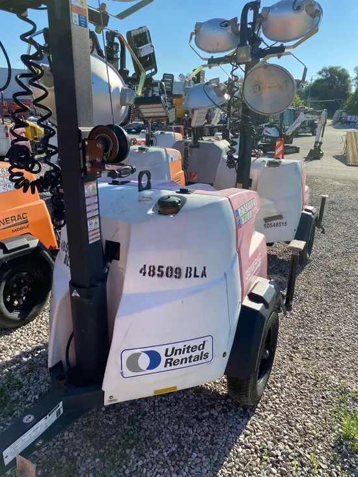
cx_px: 179
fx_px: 358
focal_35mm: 26
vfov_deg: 67.3
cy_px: 238
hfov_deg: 53.1
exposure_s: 1/1653
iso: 32
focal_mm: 4.25
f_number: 1.8
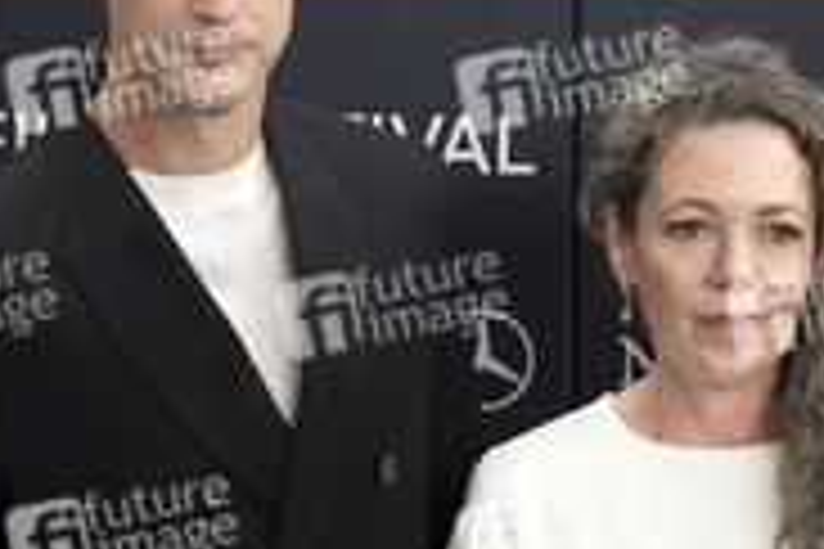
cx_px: 453
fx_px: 5310
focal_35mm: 232
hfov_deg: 8.9
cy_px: 418
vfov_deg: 5.9
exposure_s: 1/200
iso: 400
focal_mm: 92
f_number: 4.5
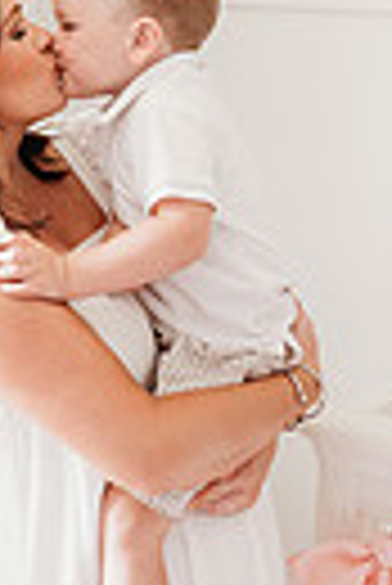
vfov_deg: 24.2
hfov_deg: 16.1
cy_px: 153
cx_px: -18
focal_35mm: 83
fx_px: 1352
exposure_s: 1/200
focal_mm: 24
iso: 1250
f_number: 2.8
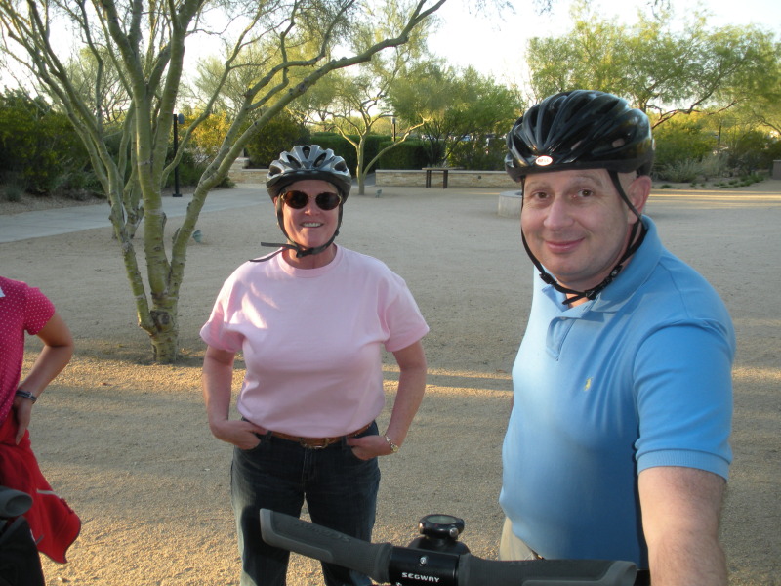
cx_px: 390
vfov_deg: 39.7
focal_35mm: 36
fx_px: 812
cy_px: 293
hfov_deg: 51.4
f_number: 3.5
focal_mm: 6.3
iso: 64
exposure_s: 1/56.7
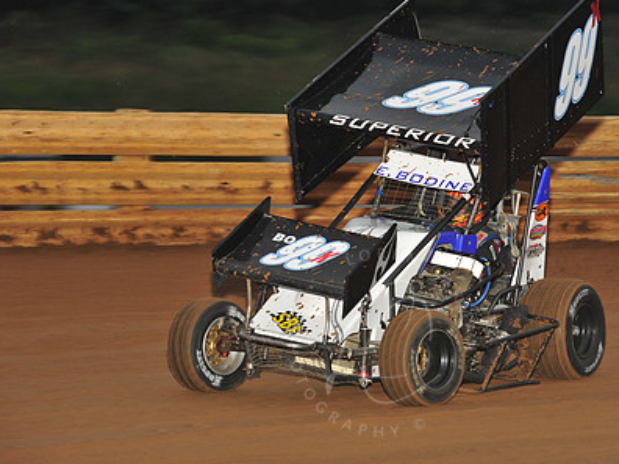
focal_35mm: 204
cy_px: 198
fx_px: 3648
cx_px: 381
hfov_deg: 9.7
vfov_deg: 7.3
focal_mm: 145
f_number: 6.3
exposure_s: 1/320
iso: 800
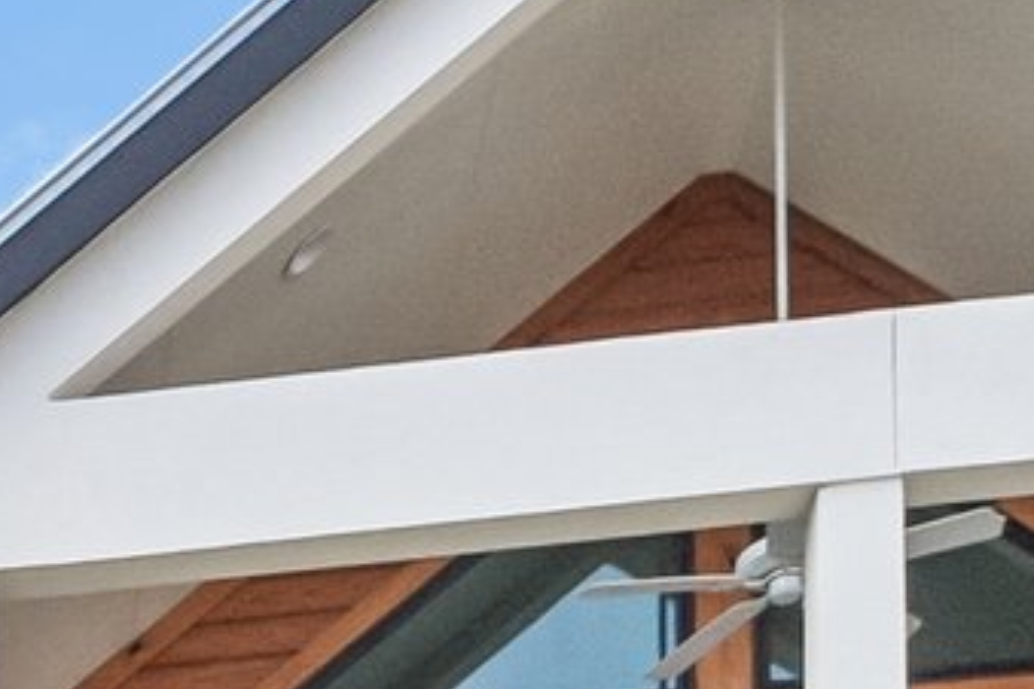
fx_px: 5198
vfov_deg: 6.9
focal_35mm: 181
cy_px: 1989
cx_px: -1675
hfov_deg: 9.7
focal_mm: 20
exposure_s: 1/500
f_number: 8
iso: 400
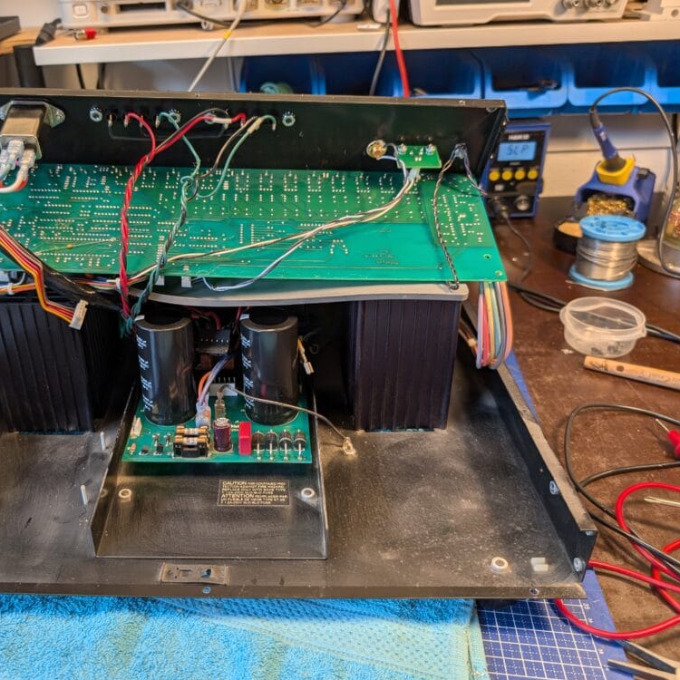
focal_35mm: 29
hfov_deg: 54.4
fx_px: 645
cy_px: 335
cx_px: 224
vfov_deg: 55.6
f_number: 1.68
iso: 23
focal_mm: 6.9
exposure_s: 1/177
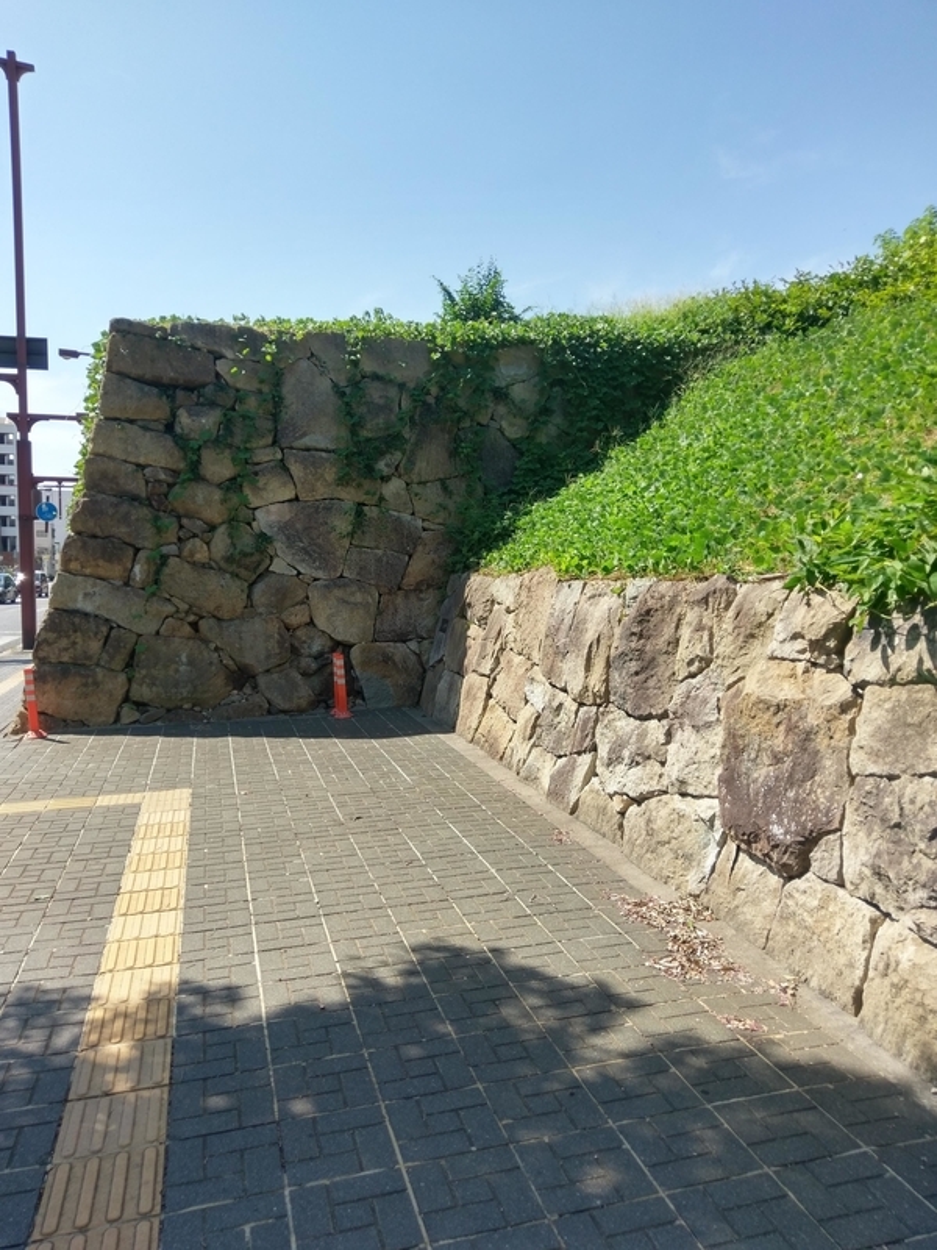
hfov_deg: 53.1
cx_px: 468
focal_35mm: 26
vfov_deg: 67.3
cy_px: 625
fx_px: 938
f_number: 1.8
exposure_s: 1/1315
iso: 100
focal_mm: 4.58
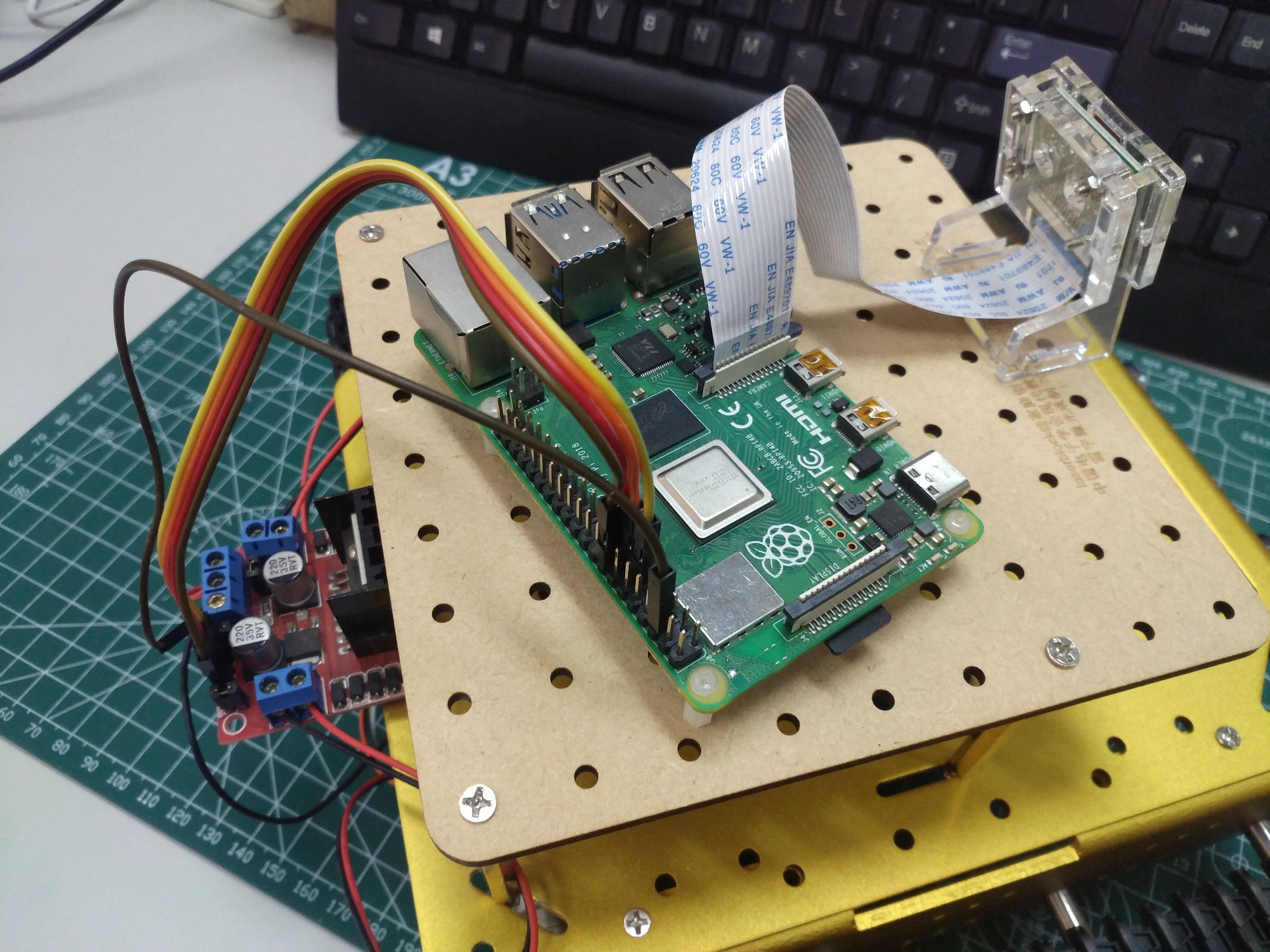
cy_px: 476
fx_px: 991
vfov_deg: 51.4
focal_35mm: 27
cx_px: 635
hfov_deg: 65.3
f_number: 2.2
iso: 400
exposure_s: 1/25
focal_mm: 4.73
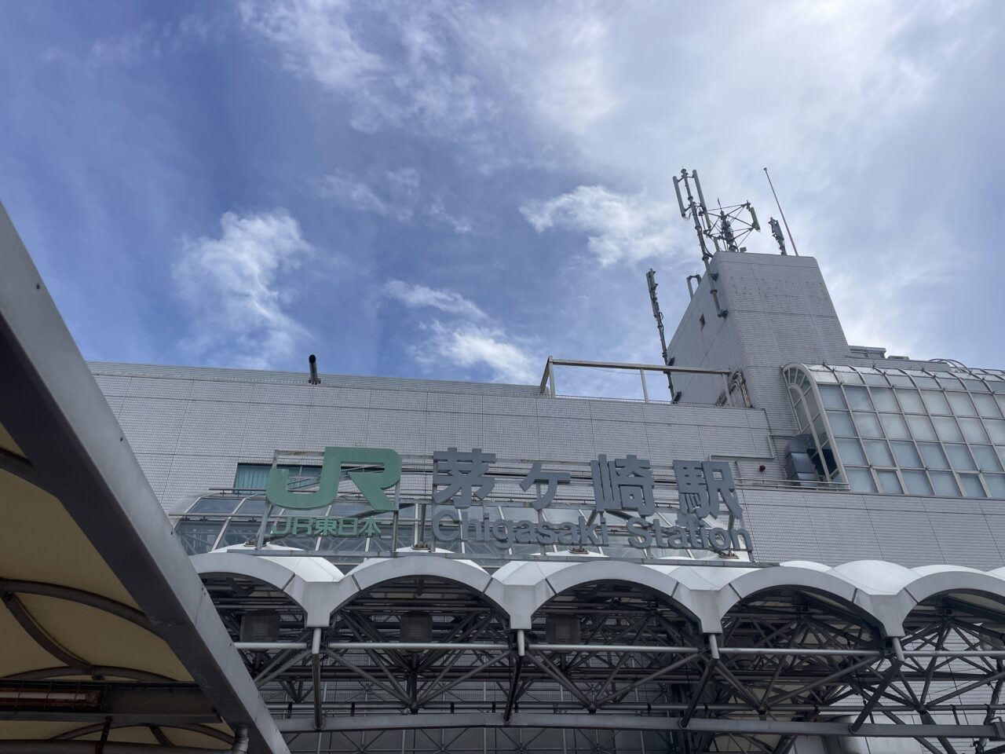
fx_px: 755
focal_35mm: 26
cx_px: 502
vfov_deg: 53.1
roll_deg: +2.1
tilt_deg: +36.6
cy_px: 377
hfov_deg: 67.3
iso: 50
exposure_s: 1/6494
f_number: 1.6
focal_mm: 4.2
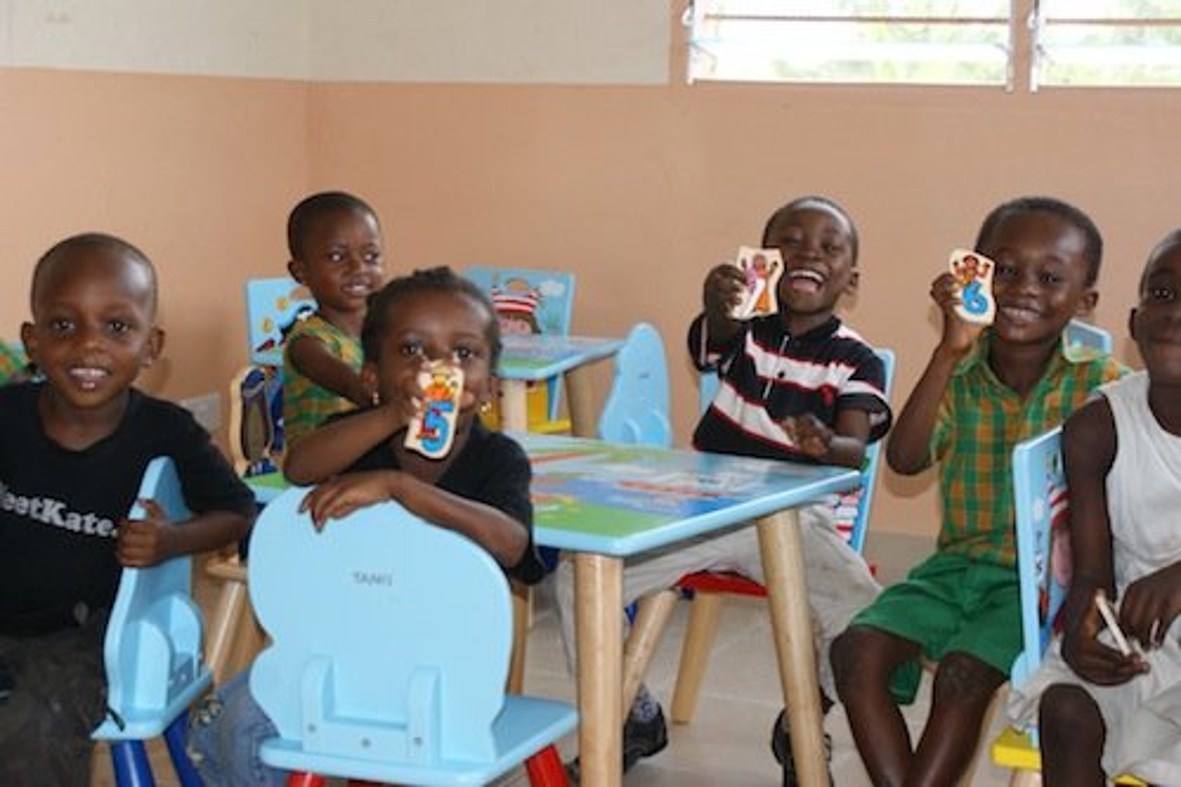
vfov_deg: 22.6
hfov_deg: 33.4
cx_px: 590
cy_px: 394
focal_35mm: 60
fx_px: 1968
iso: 400
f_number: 5.6
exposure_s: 1/60
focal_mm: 40
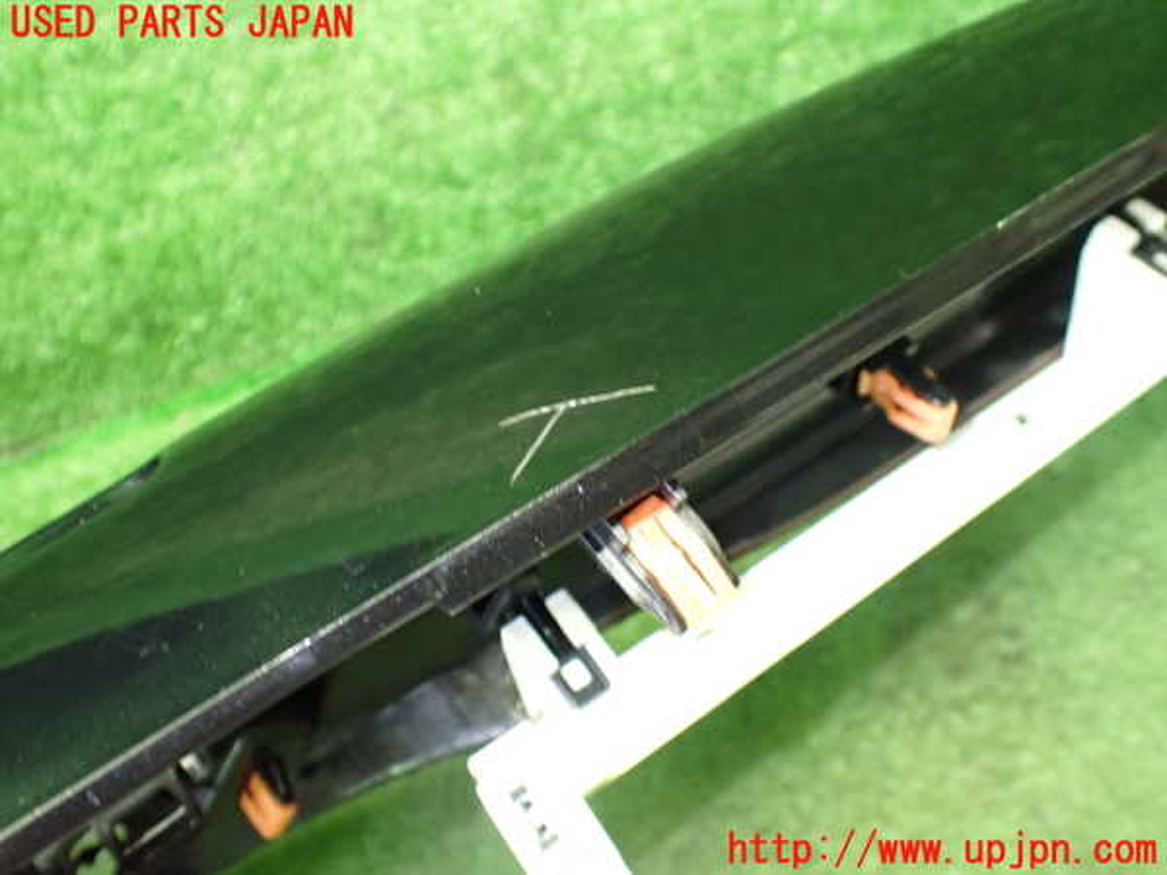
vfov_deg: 46.8
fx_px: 1011
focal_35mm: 30
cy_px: 438
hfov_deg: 60.0
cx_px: 584
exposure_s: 1/40
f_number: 2.3
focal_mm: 5.4
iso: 800
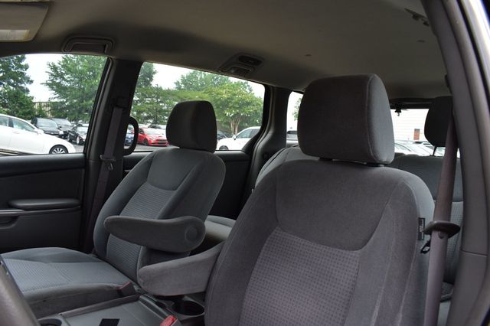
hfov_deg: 67.4
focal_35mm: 27
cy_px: 163
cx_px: 245
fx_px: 367
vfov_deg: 47.9
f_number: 9
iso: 400
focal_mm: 18
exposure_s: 1/100
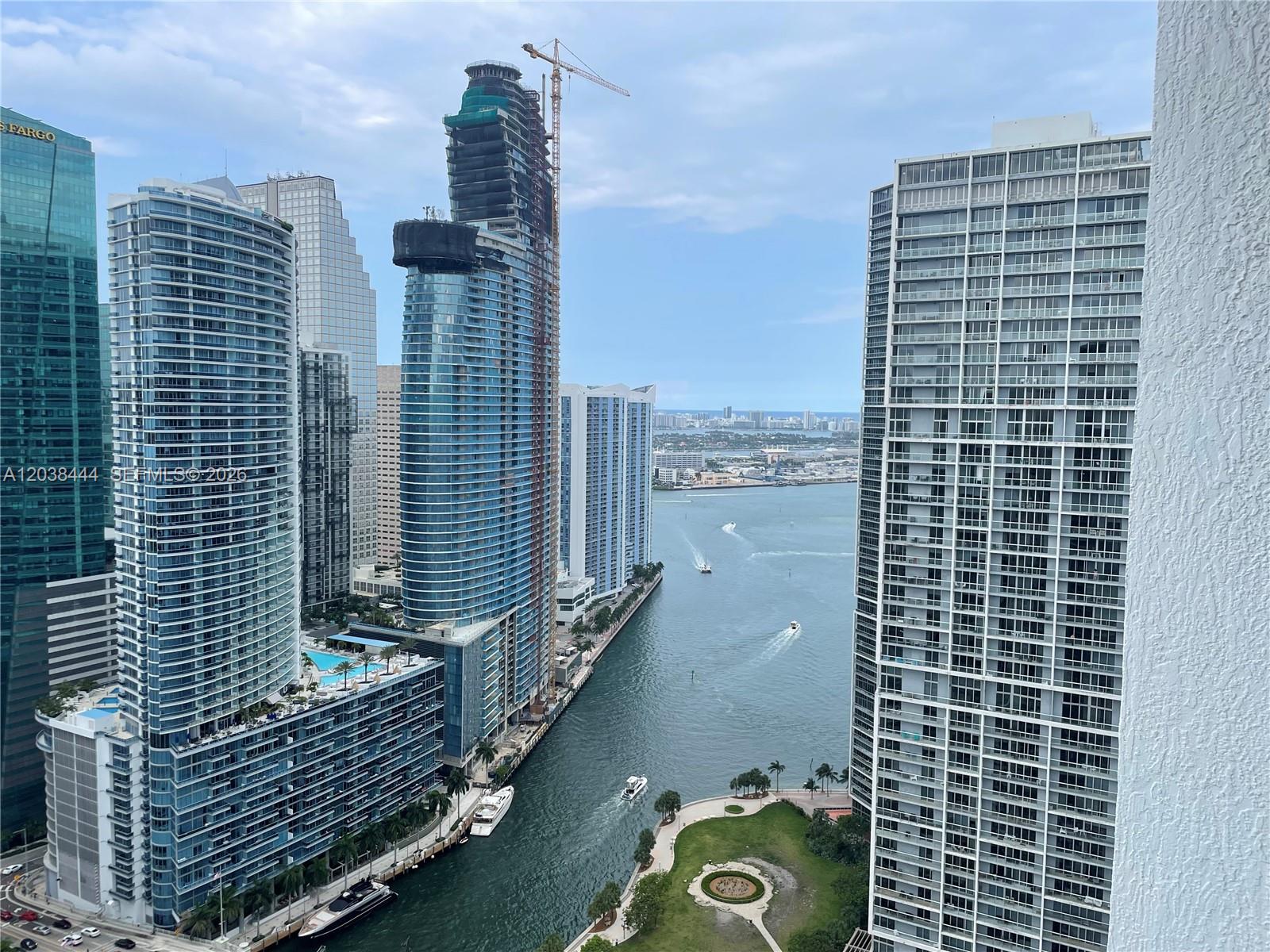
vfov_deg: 53.1
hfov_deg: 67.3
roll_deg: -0.4
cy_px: 476
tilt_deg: -4.3
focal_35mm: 26
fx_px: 954
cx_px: 635
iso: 32
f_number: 1.6
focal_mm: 4.2
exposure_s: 1/2174
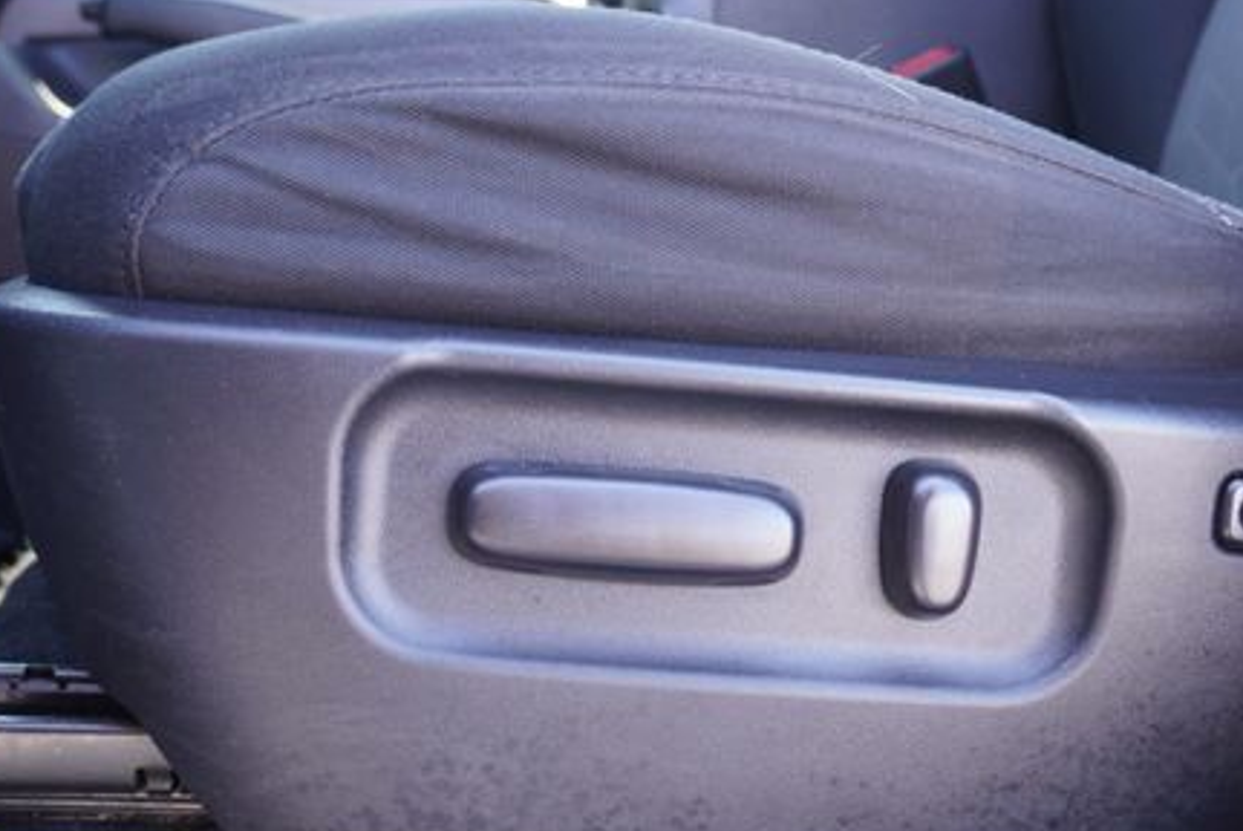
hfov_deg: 41.5
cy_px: 372
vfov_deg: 28.8
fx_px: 1615
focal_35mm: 47
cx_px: 836
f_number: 4.5
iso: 640
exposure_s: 1/60
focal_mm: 21
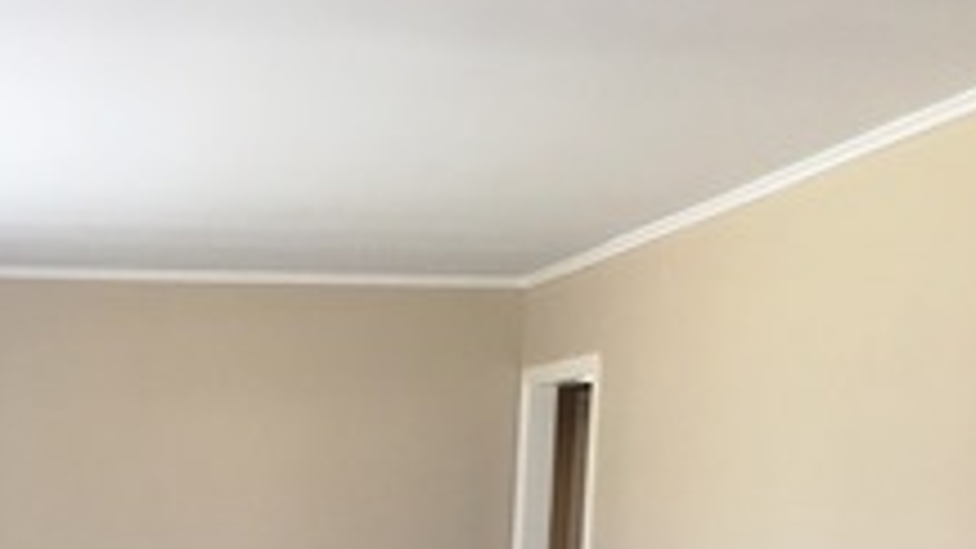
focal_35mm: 70
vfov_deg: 15.3
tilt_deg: -12.0
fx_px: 1811
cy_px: 927
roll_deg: -0.8
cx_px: 193
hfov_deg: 29.5
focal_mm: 4.15
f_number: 2.2
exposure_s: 1/30
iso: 32
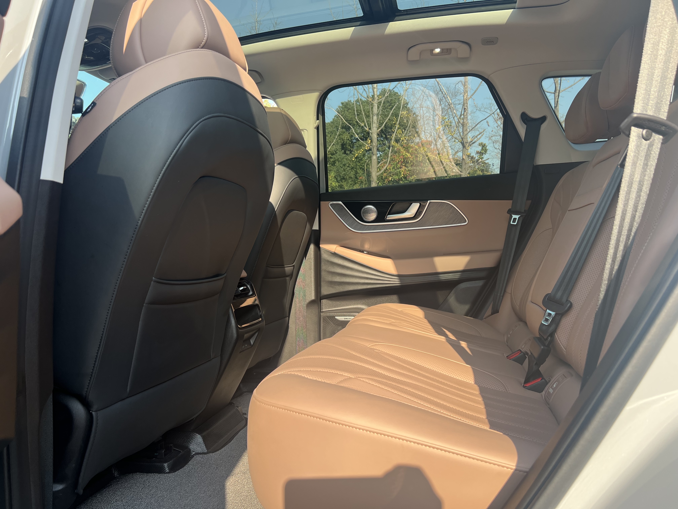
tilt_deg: -2.8
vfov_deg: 53.1
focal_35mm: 26
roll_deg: +0.8
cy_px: 254
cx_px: 339
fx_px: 509
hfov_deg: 67.3
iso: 50
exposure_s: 1/544
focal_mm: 5.7
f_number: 1.5
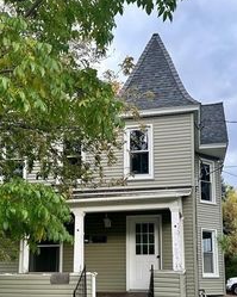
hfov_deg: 32.1
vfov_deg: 38.7
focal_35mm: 47
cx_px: 119
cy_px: 216
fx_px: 412
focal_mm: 6.86
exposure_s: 1/549
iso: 80
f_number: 1.78
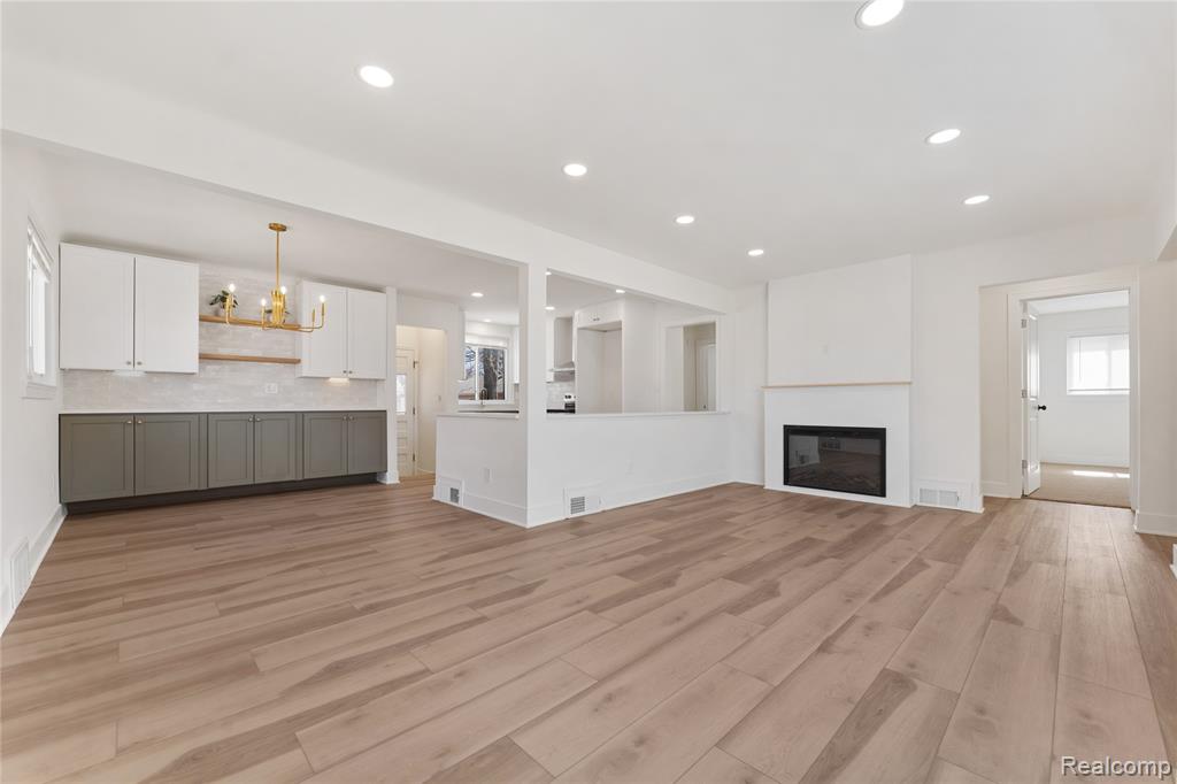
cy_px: 392
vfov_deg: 81.2
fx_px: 458
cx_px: 588
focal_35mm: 14
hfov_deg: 104.3
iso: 100
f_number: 8
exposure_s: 1/4
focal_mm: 14
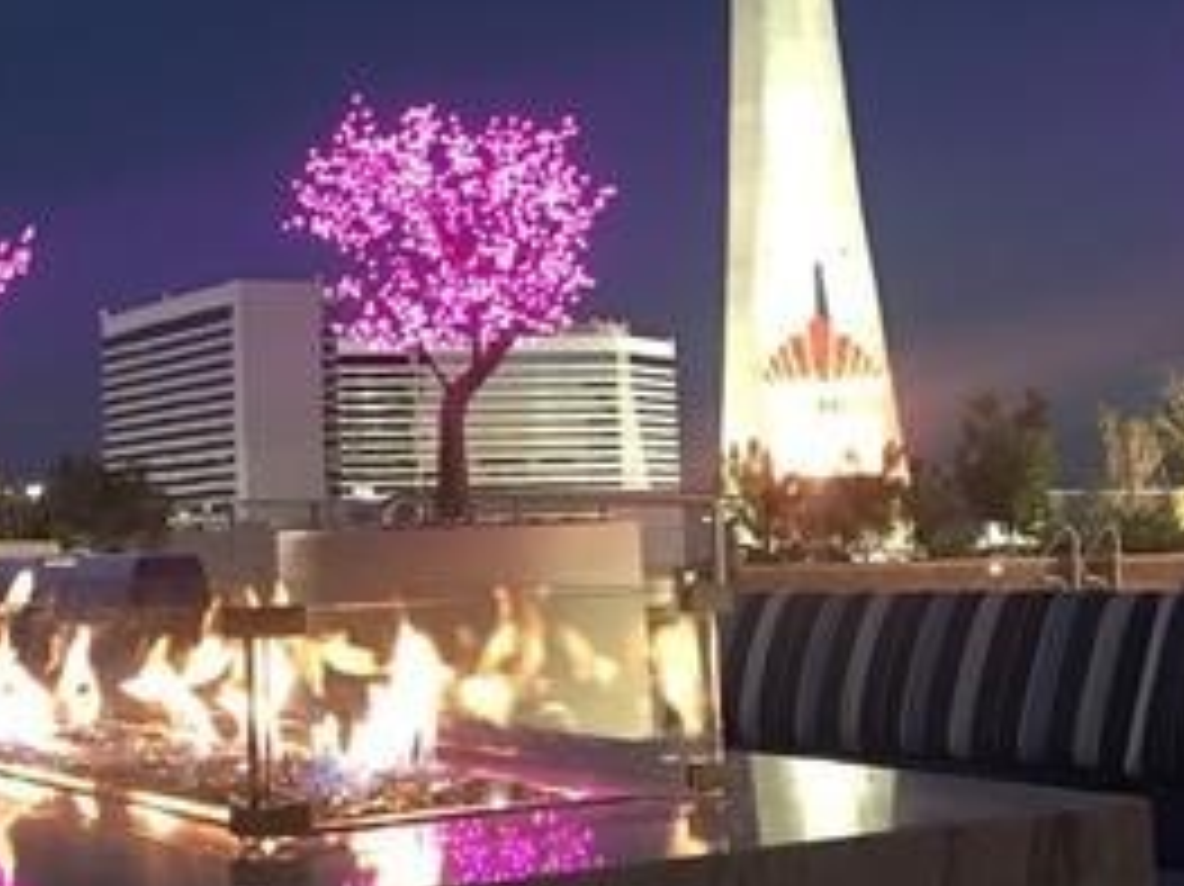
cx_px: 311
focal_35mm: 64
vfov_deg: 22.9
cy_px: 405
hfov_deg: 29.8
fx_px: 2188
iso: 100
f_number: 1.8
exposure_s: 1/7
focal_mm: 3.99
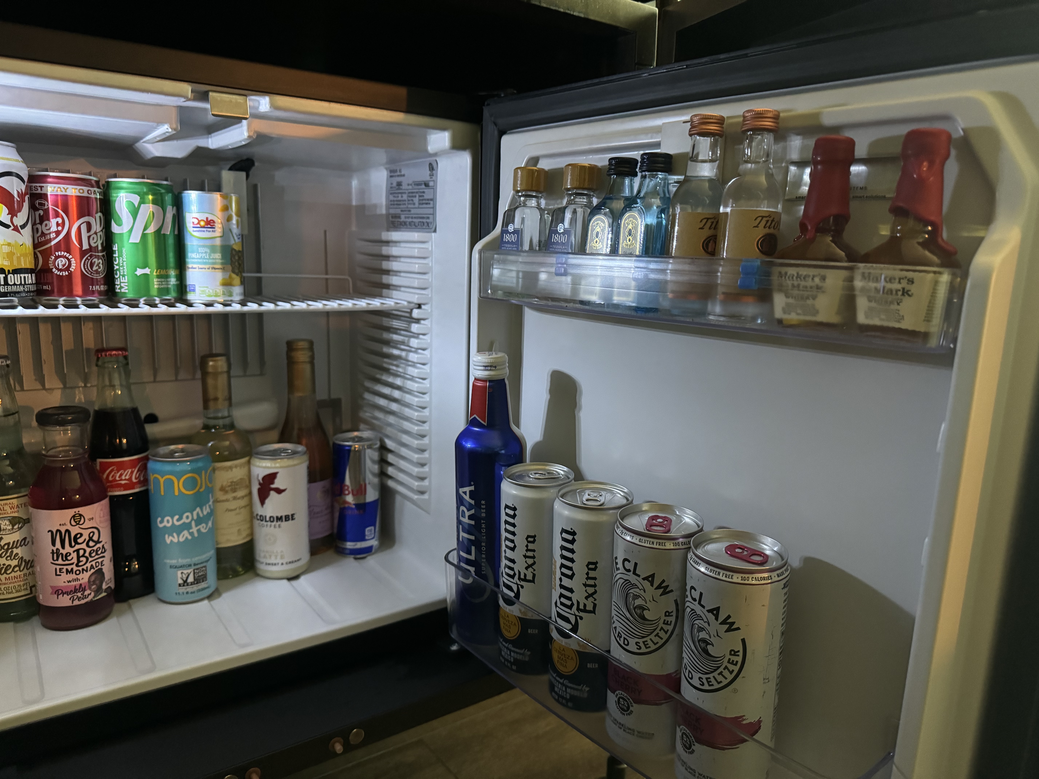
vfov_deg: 56.8
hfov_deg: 71.6
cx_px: 520
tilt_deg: -10.6
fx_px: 720
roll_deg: -2.0
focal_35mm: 24
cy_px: 390
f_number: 1.78
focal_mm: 6.76
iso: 800
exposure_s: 1/30
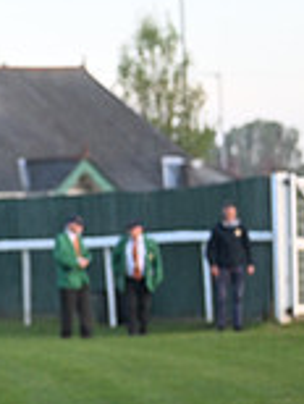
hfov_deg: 4.1
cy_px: 342
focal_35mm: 362
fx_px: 4227
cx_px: -388
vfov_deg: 5.5
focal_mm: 100
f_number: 4
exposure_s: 1/1600
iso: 1250
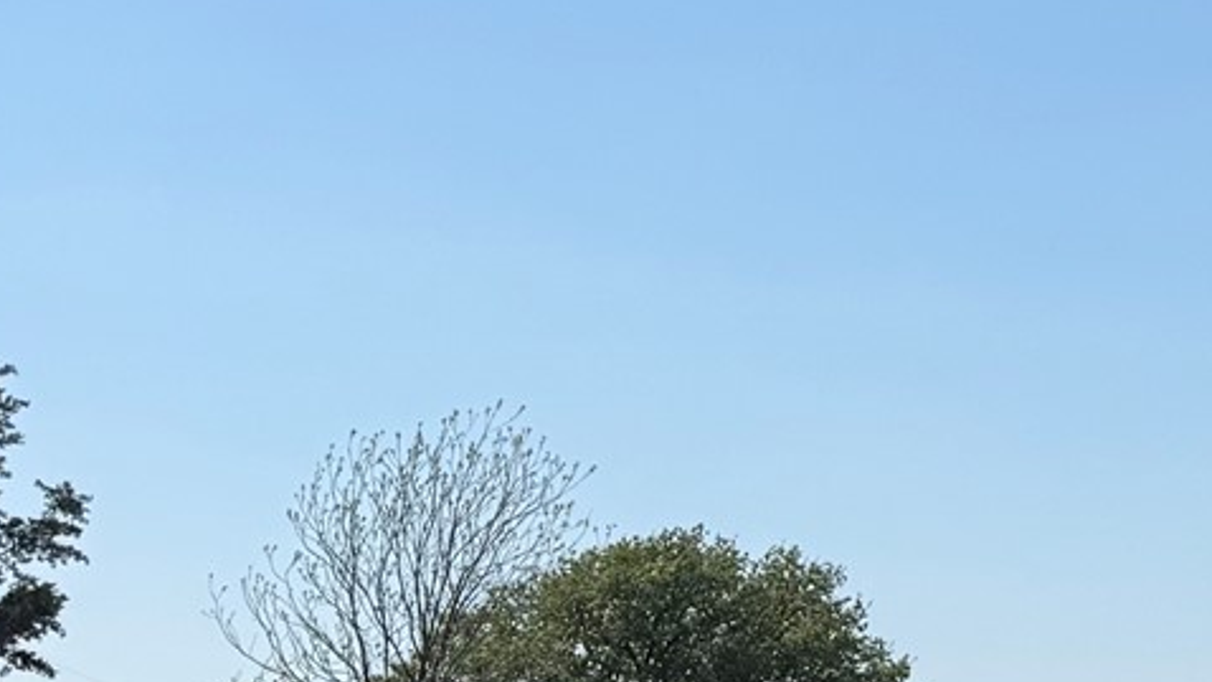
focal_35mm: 112
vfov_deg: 10.8
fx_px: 3600
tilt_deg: +8.7
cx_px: 2277
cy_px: 312
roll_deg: -0.1
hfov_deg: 15.8
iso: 80
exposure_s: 1/7353
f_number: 1.78
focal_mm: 6.76
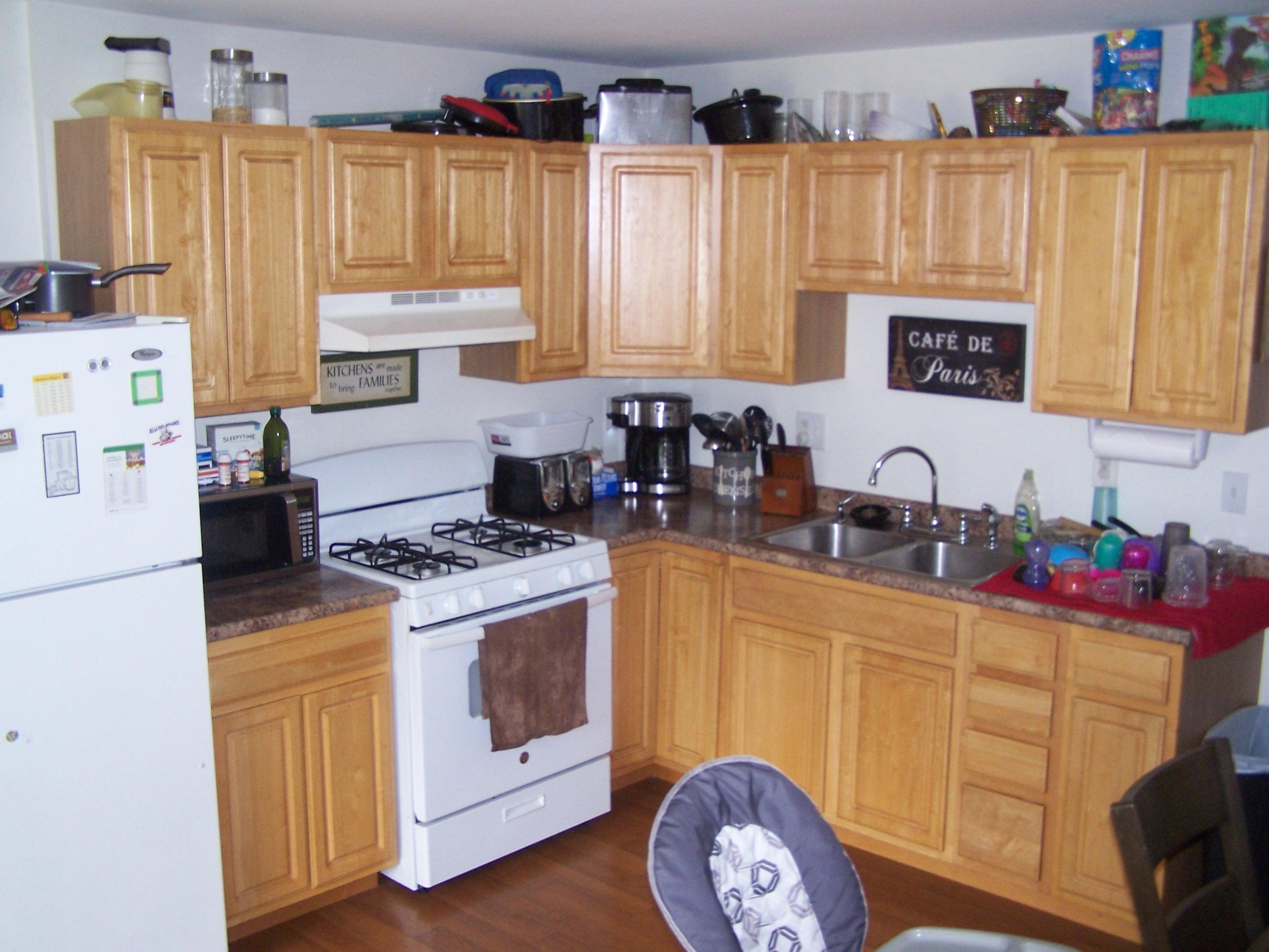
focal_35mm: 38
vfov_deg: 37.7
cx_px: 634
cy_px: 476
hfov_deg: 49.0
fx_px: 1393
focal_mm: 6.3
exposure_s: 1/60
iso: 140
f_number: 2.8
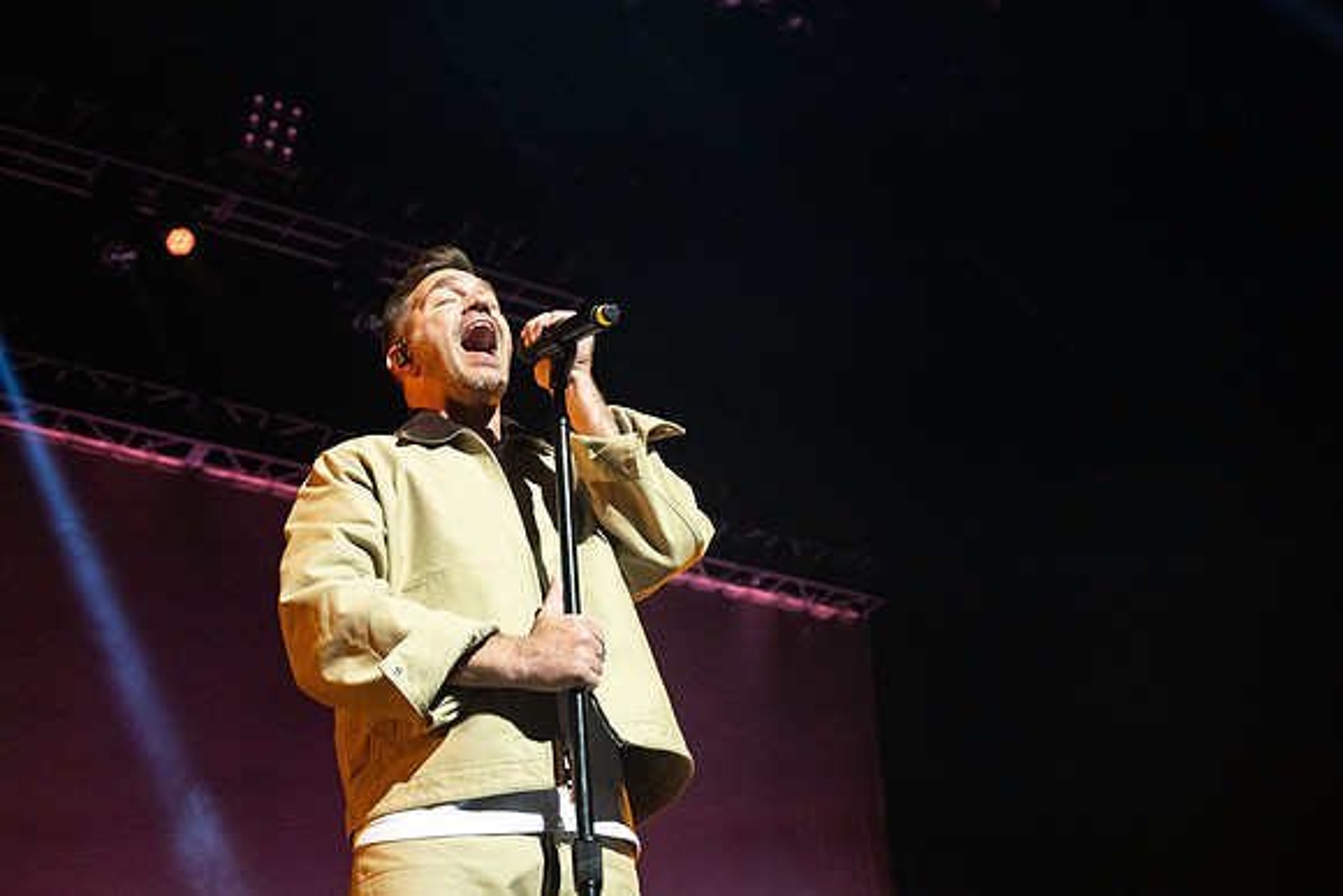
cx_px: 603
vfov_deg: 24.4
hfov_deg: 35.8
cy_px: 388
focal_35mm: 56
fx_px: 2074
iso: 5000
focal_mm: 49
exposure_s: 1/320
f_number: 4
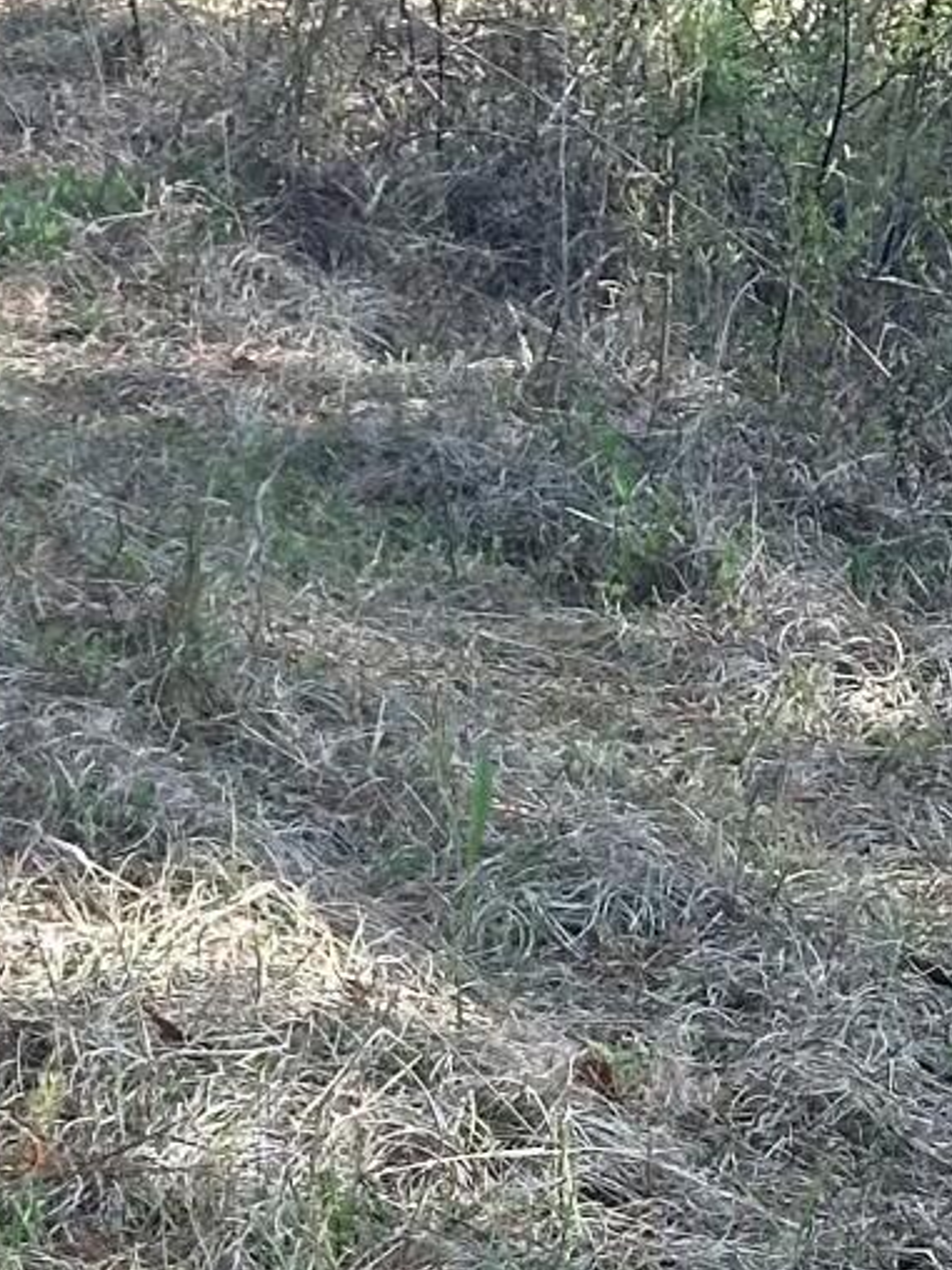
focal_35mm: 189
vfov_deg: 10.4
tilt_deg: -16.5
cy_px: 1142
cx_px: -640
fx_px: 6930
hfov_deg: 7.7
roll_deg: -7.3
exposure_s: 1/659
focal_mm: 6.86
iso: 64
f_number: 1.78
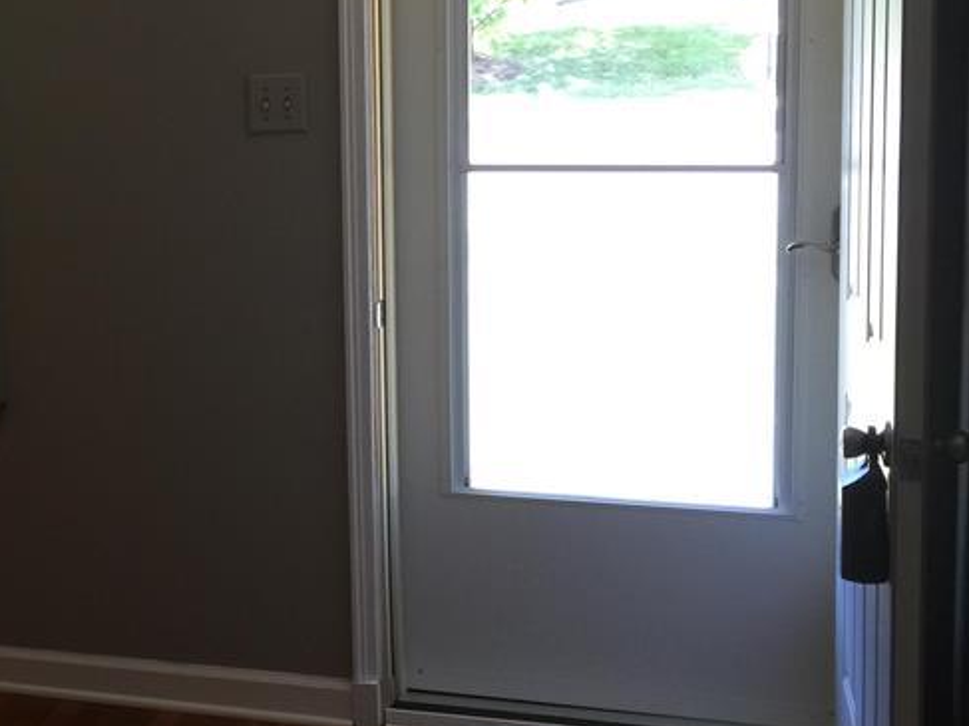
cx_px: 78
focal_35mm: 61
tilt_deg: -7.8
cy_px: 239
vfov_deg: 23.9
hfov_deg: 30.2
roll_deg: +1.1
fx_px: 1707
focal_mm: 4.15
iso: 32
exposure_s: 1/40
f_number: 2.2
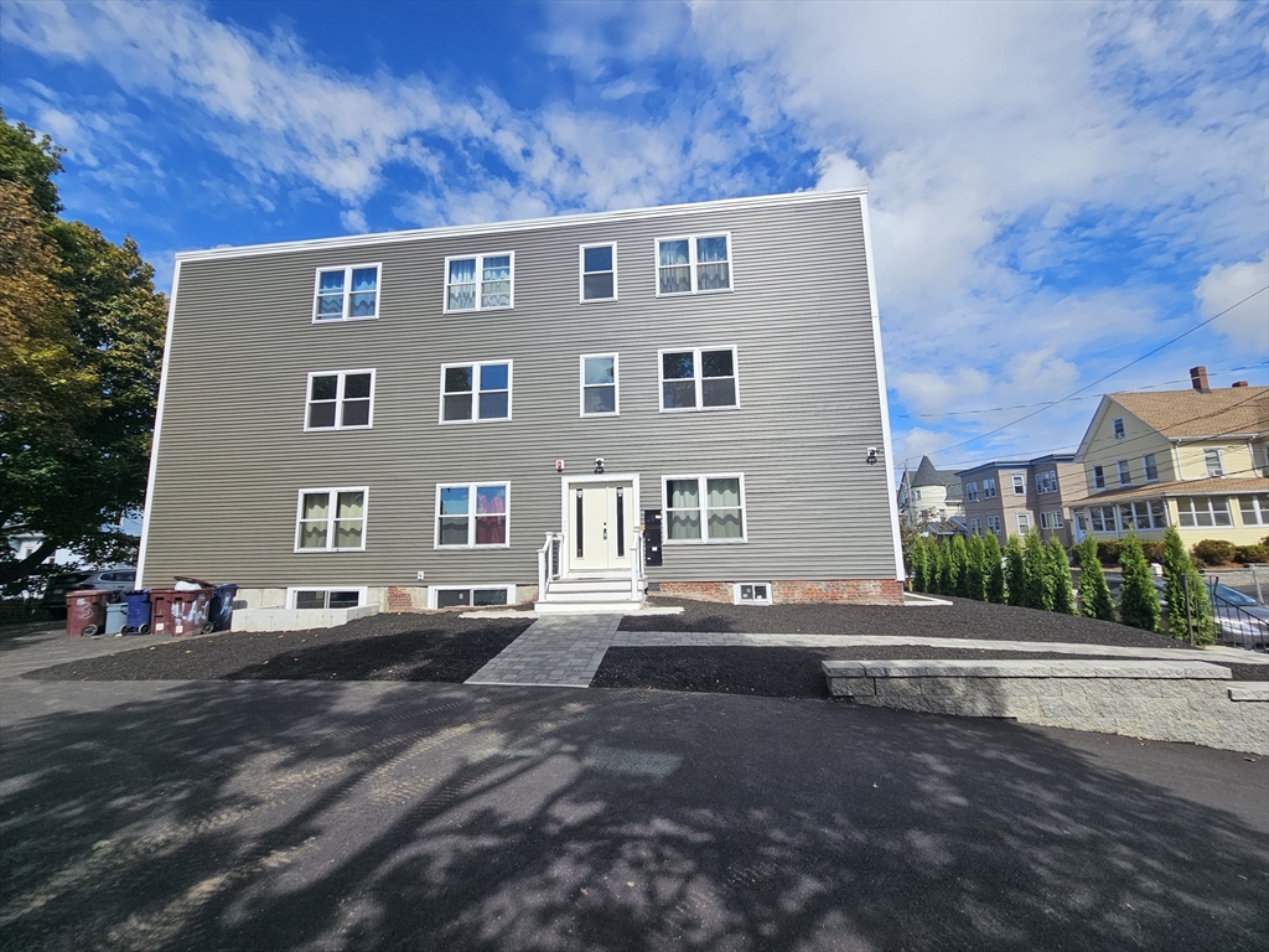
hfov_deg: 106.2
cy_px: 476
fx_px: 477
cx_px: 634
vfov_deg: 89.9
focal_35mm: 13
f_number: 2.2
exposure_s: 1/2423
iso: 50
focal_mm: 2.2
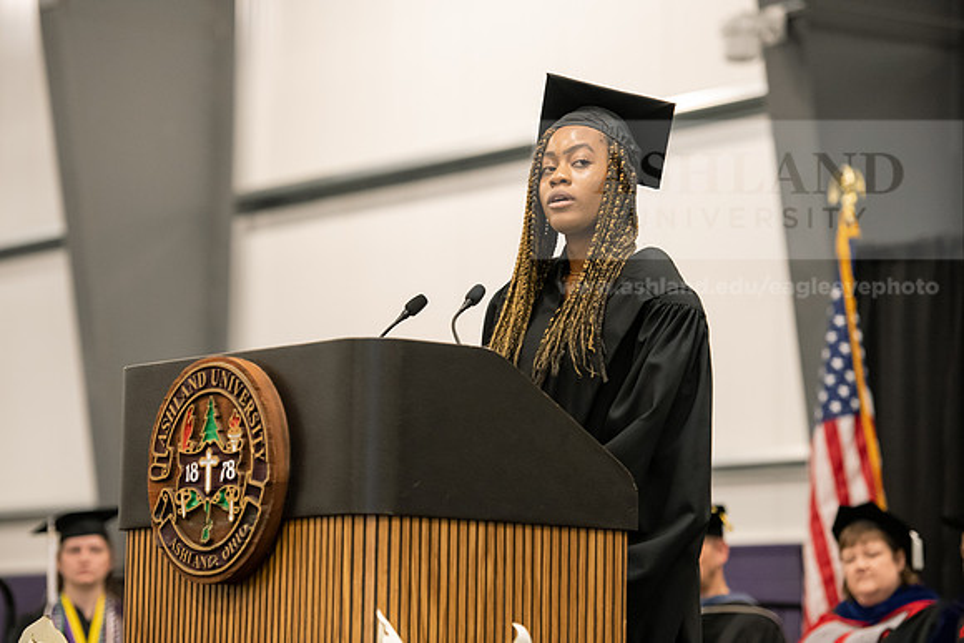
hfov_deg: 15.8
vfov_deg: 10.6
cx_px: 482
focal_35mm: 130
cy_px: 322
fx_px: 3482
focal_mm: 130
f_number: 3.5
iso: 3200
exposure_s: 1/200
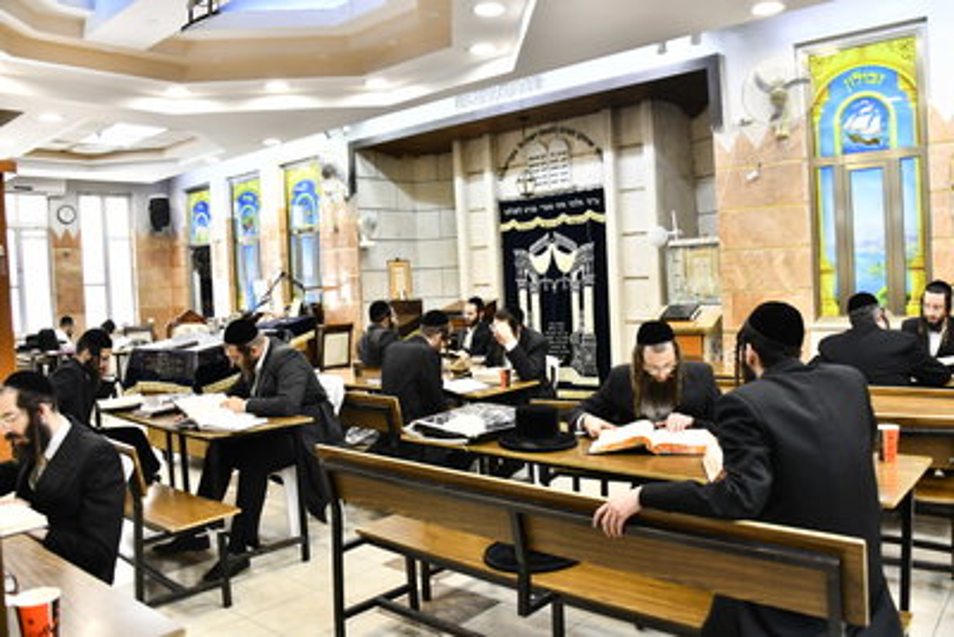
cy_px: 318
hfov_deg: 65.5
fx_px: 742
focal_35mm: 28
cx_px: 477
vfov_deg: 46.4
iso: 1250
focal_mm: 28
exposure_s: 1/125
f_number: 5.6
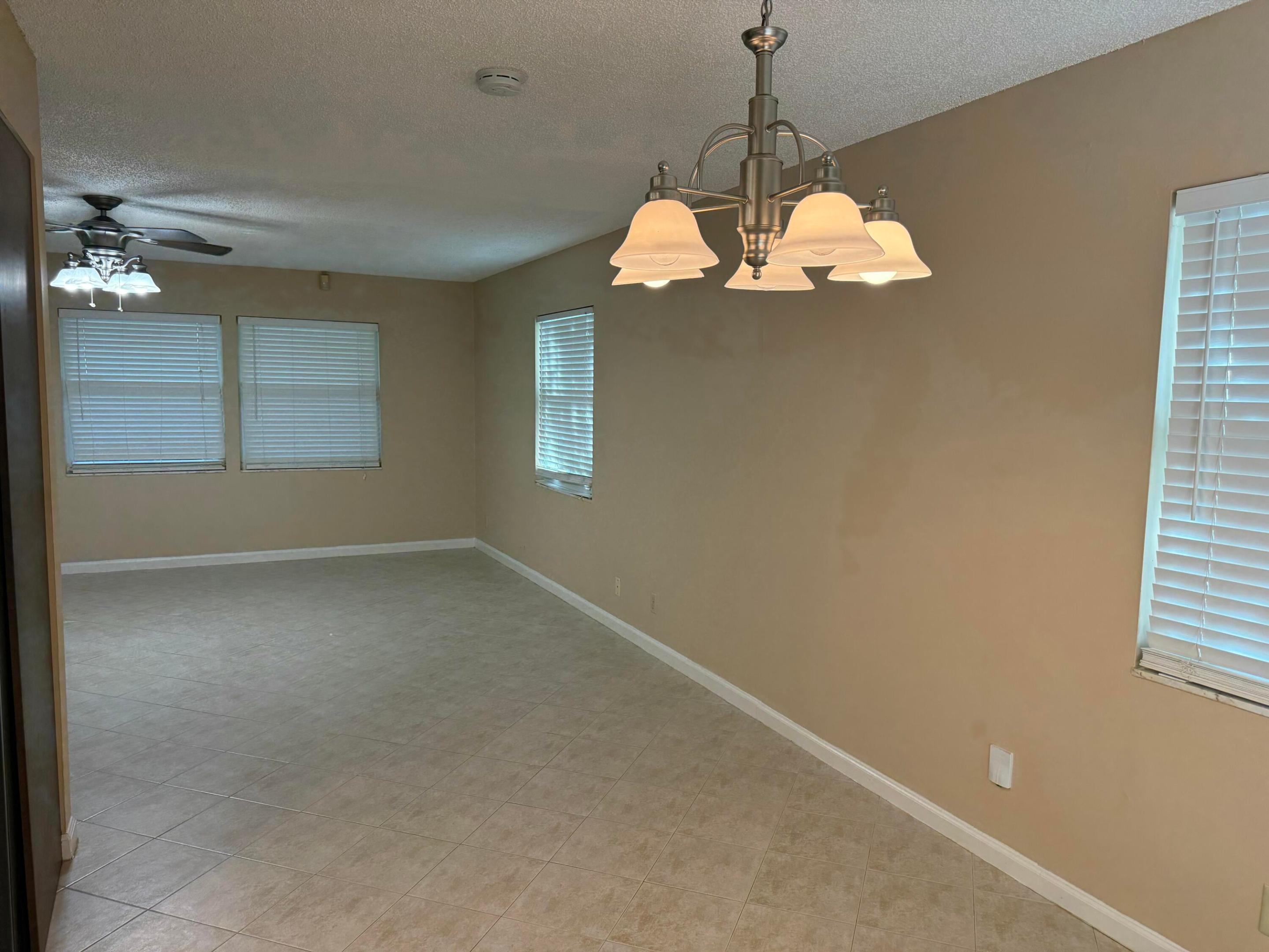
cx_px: 634
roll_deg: -0.8
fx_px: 880
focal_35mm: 24
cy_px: 476
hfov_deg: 71.6
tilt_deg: -4.8
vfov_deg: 56.8
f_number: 1.78
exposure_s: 1/120
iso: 200
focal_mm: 6.76
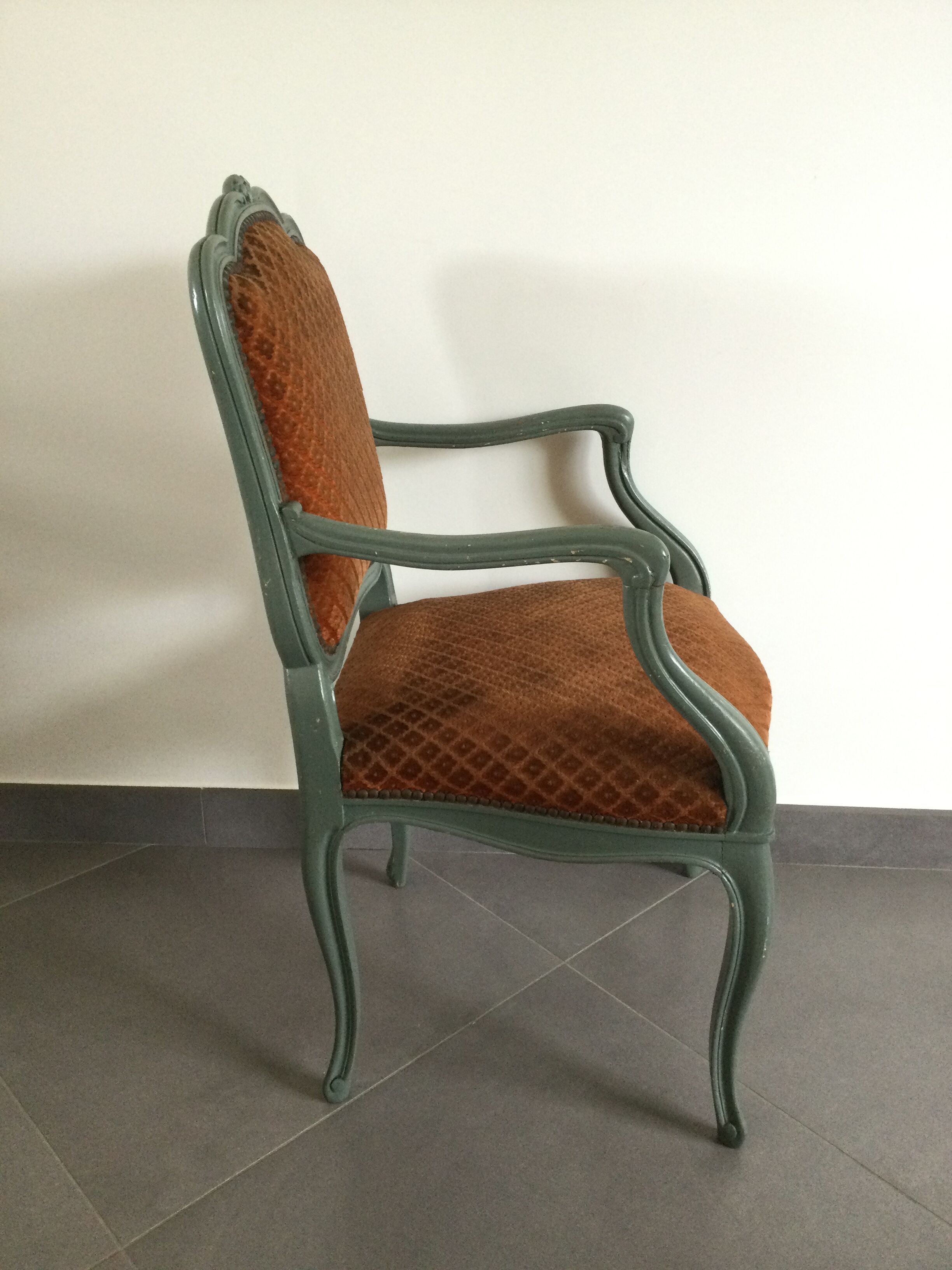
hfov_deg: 45.4
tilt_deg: -23.1
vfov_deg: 58.4
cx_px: 476
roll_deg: -0.2
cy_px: 635
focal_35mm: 31
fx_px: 1137
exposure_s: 1/33
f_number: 2.4
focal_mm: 3.3
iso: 160
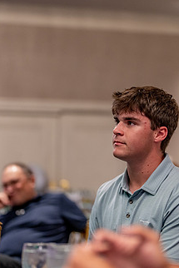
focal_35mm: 97
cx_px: 132
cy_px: 141
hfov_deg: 14.1
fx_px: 723
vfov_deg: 21.0
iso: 800
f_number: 1.2
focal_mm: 50
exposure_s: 1/320
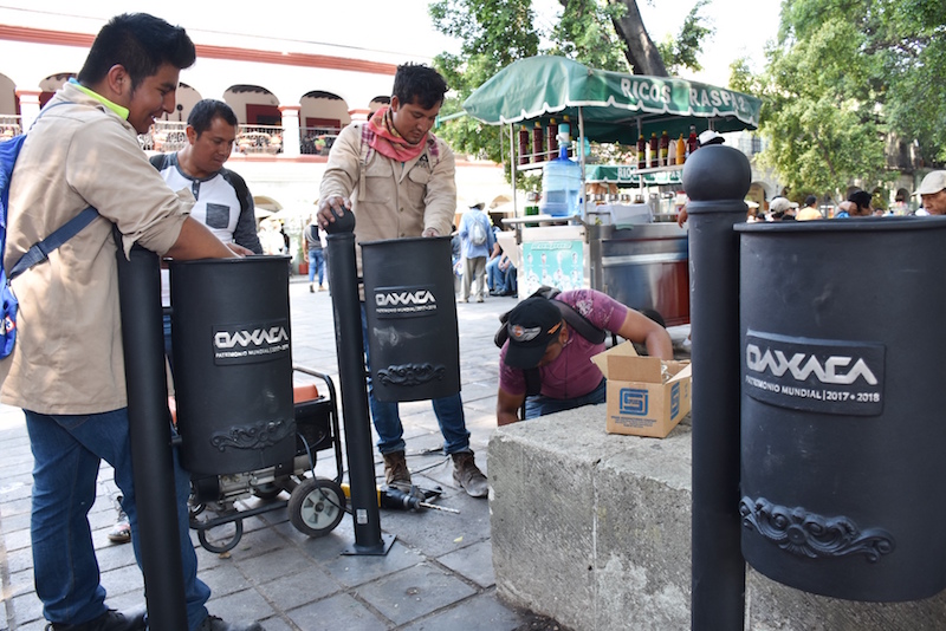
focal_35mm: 27
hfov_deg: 67.4
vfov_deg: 48.0
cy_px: 316
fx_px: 710
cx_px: 473
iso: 200
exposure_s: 1/100
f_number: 5
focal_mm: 18
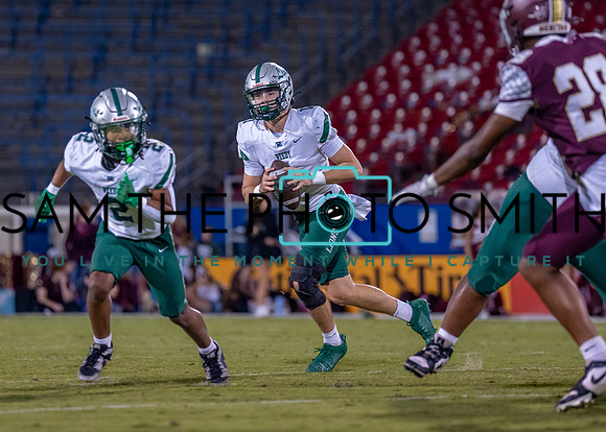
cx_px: 314
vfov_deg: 4.0
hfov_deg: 5.6
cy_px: 170
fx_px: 6208
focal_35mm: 361
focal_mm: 200
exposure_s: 1/1250
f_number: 2.8
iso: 1600
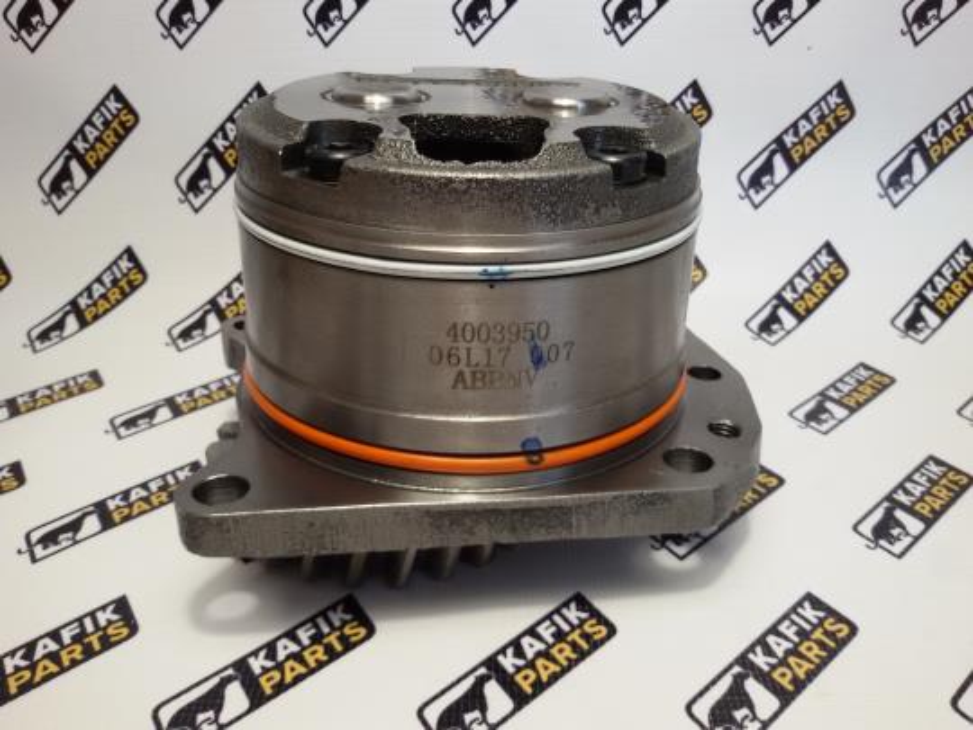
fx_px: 871
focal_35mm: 31
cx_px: 486
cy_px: 365
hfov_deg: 58.4
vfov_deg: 45.4
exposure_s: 1/33
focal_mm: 2.93
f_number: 2.4
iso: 64
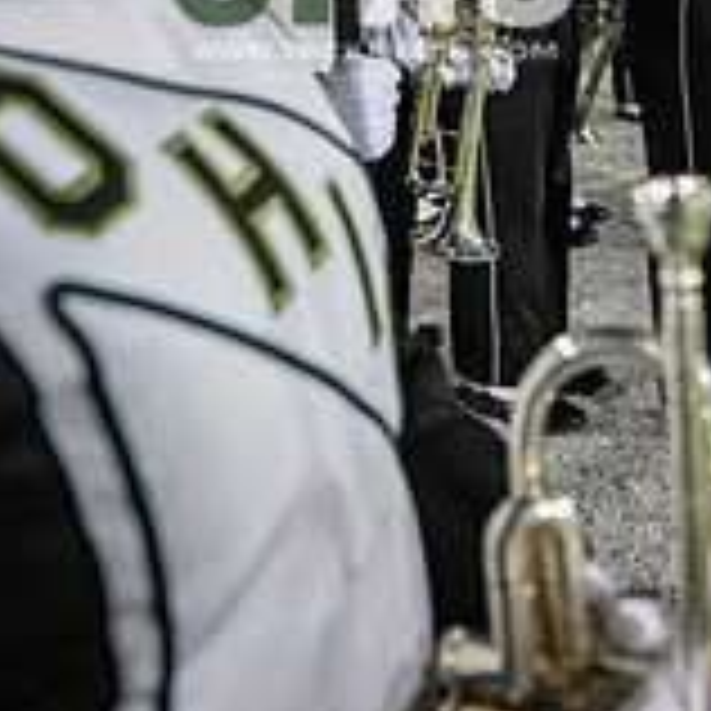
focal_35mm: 58
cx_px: 374
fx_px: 1348
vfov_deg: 27.4
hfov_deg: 29.5
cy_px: -45
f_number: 3.2
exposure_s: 1/500
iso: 1250
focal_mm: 24
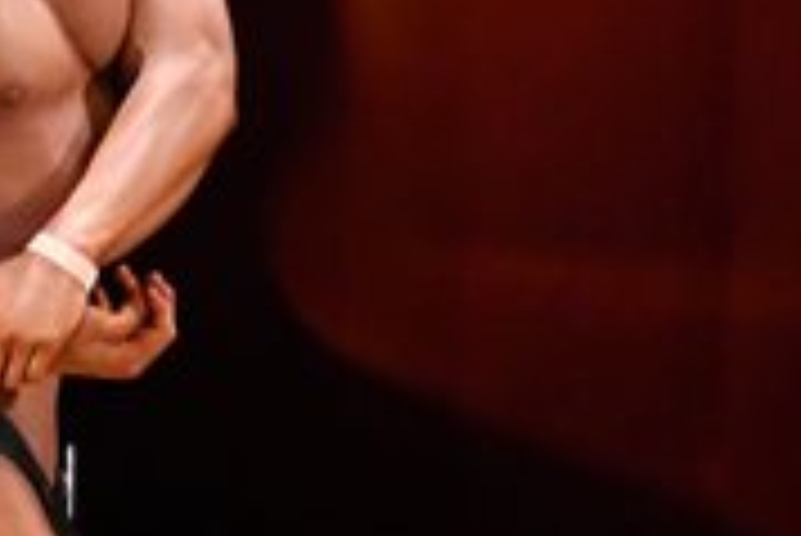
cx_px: -43
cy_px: 495
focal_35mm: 1043
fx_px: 23225
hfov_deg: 2.0
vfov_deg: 1.3
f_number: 5.6
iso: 4000
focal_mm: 160
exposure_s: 1/400
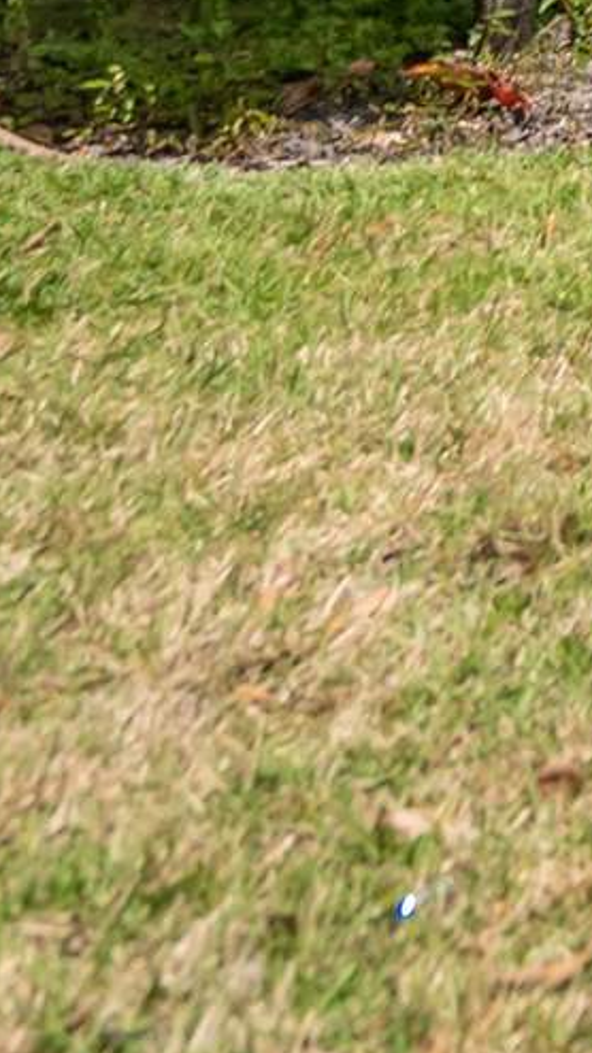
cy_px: -1002
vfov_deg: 17.4
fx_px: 2543
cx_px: 1851
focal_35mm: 91
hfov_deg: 9.7
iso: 320
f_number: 4
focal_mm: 14
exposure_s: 1/2000
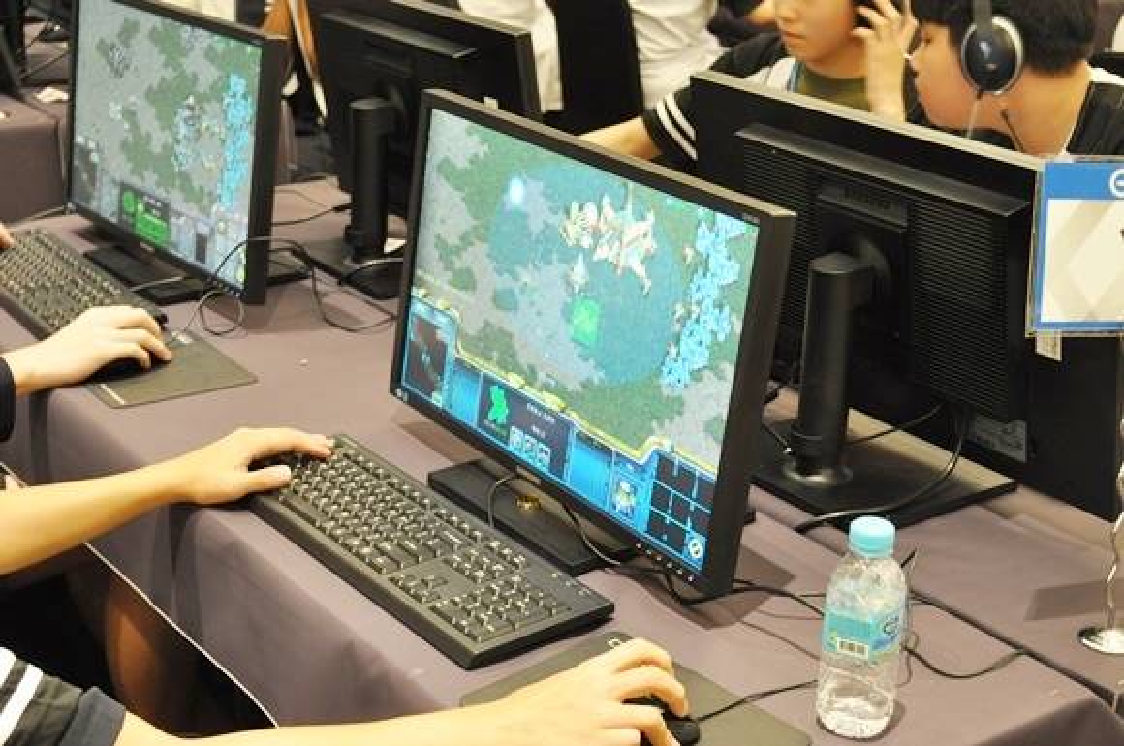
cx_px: 562
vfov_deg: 23.7
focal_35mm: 57
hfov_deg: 35.1
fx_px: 1777
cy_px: 373
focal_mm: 38
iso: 800
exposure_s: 1/8
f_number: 5
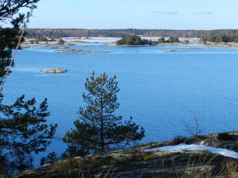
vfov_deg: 17.6
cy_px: 89
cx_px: 119
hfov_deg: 23.3
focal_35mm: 84
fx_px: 578
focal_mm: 14.9
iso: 160
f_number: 4.4
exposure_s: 1/800
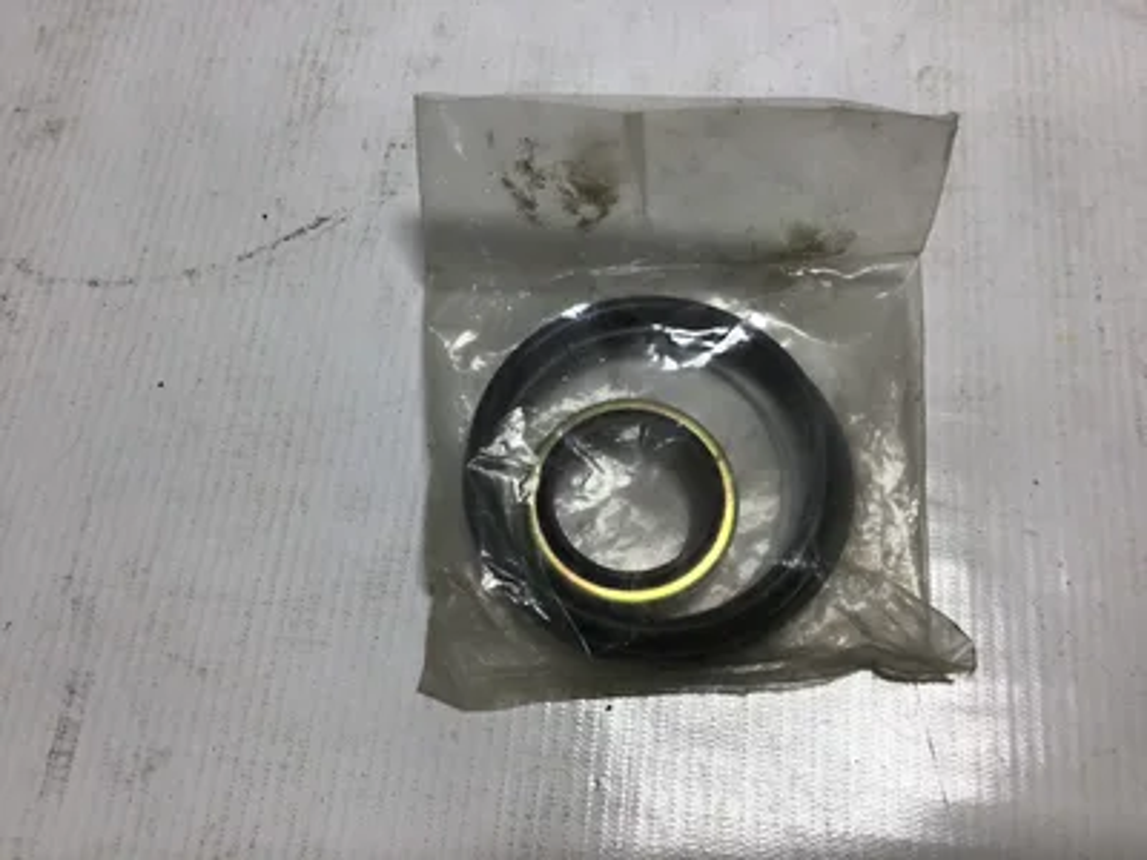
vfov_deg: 45.4
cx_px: 574
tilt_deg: -70.5
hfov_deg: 58.4
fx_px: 1027
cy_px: 430
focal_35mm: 31
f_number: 2.4
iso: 25
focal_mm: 3.3
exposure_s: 1/293
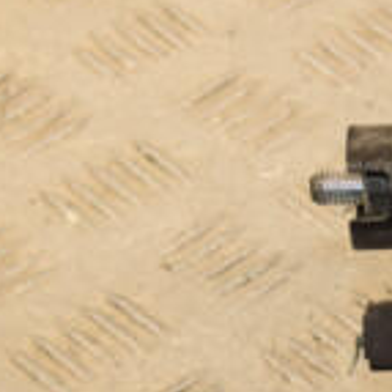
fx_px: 3280
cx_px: 674
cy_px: 337
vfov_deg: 6.8
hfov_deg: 6.7
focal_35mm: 256
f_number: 6.3
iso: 800
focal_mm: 48
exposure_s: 1/200
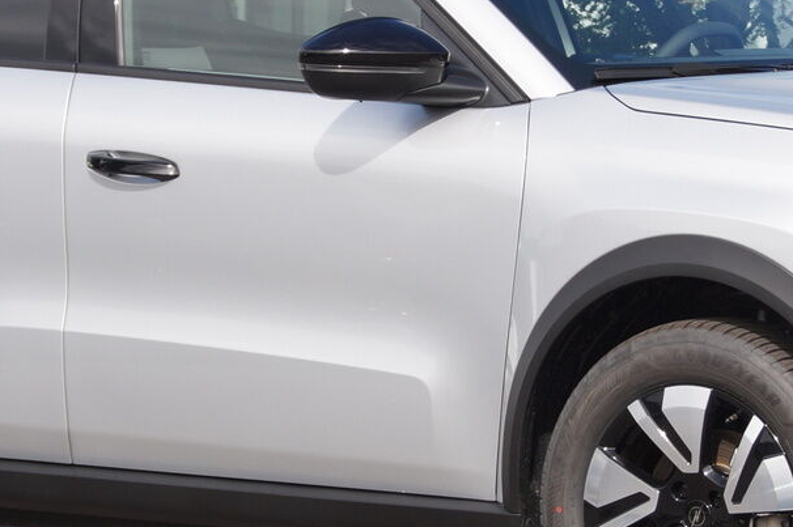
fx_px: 5757
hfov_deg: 7.9
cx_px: 437
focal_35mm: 262
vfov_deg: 5.2
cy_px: 214
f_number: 7.1
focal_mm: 55
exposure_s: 1/200
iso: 100
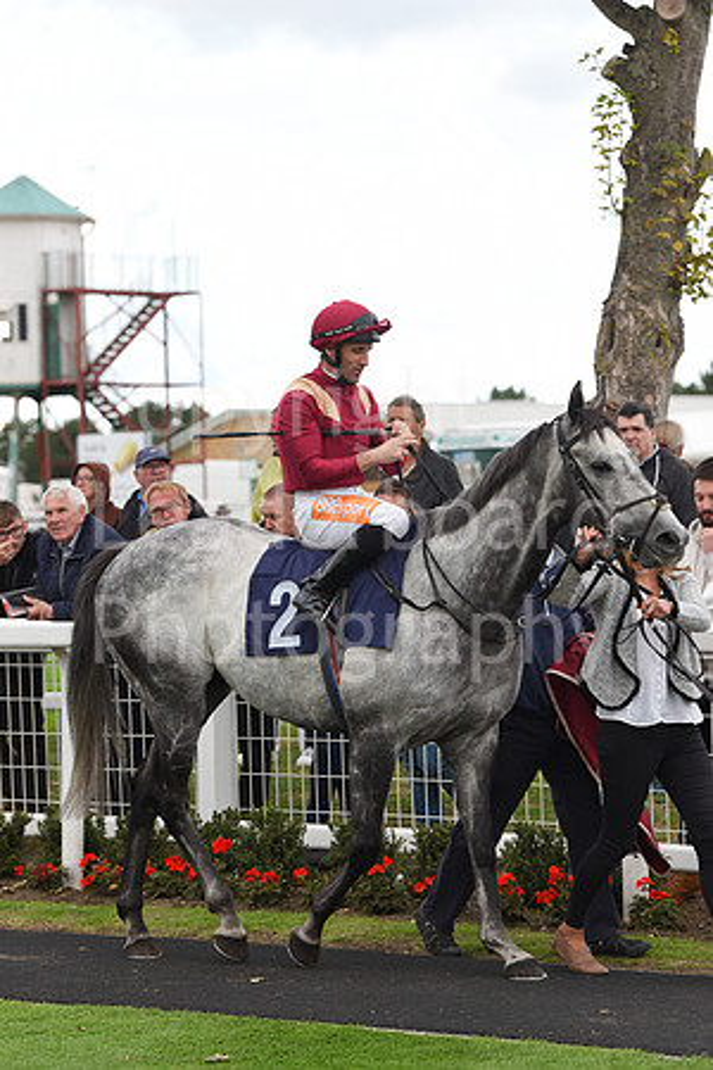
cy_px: 535
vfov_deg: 15.2
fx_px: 4010
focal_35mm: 135
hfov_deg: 10.2
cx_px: 356
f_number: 5
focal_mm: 135
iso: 1000
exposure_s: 1/1250
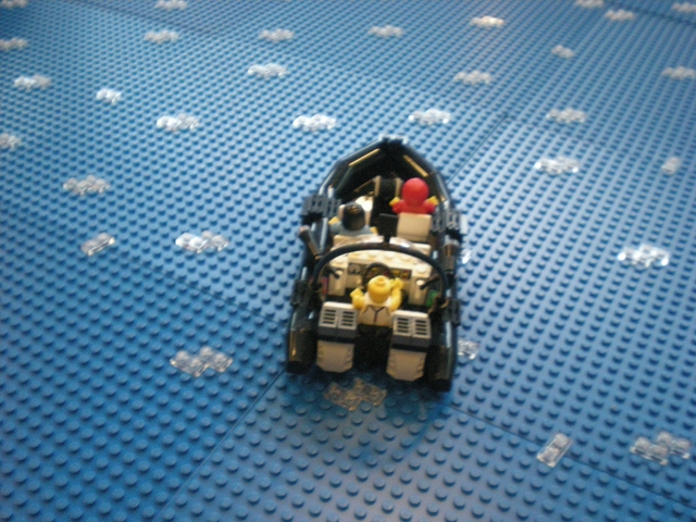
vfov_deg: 37.7
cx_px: 348
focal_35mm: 38
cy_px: 261
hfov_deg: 49.0
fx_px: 764
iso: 400
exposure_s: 1/22.5
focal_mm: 6.3
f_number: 3.1
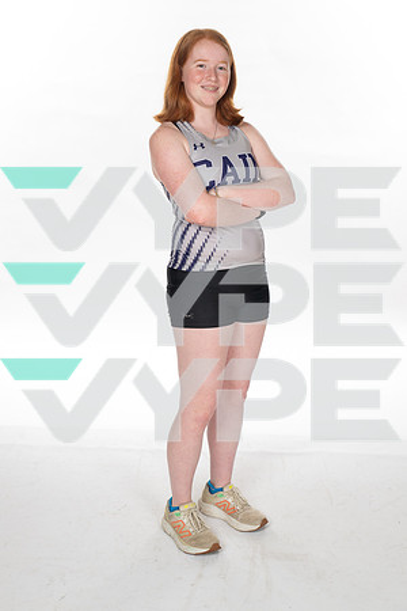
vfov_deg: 41.1
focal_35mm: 48
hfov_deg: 28.1
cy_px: 306
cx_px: 204
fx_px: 814
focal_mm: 48
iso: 800
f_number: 7.1
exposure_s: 1/320
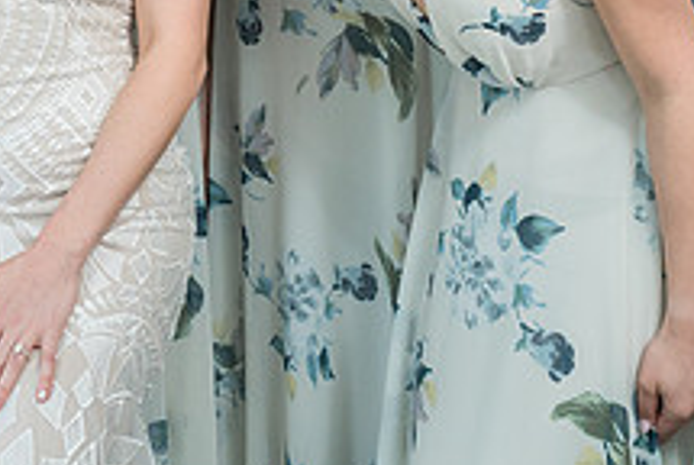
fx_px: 2181
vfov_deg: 11.8
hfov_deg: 17.5
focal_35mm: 113
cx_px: -54
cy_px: -171
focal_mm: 35
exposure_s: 1/200
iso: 1250
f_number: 5.6
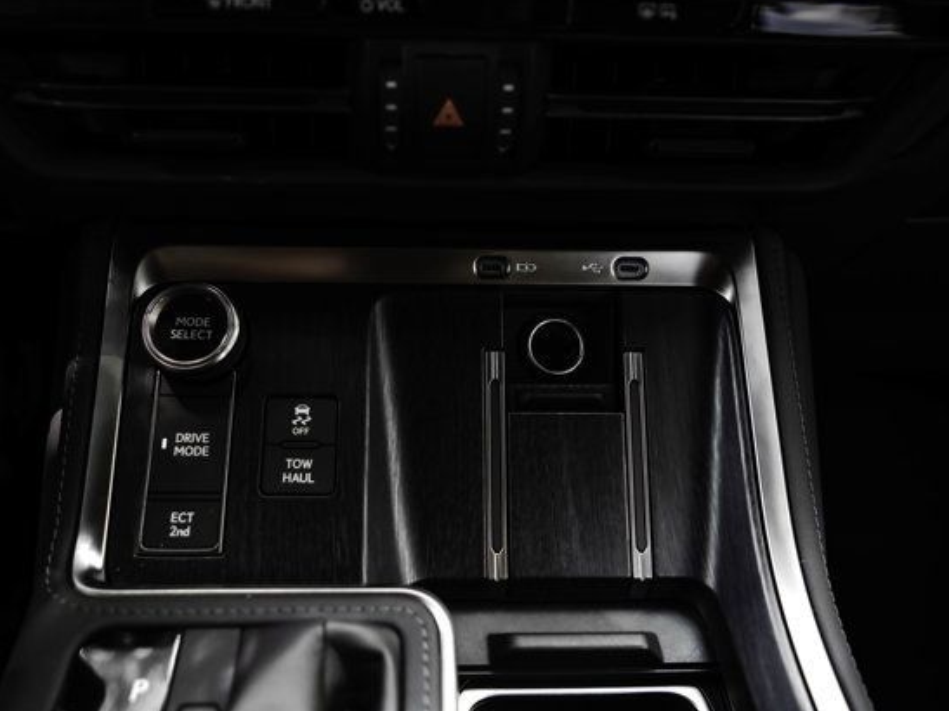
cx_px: 425
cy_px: 349
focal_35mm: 27
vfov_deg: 51.3
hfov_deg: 65.2
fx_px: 740
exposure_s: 1/250
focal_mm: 24
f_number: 2.8
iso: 800
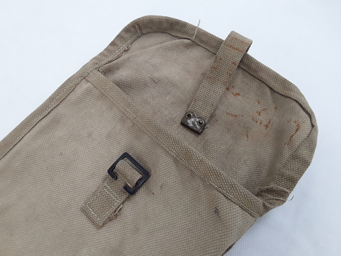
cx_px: 170
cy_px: 128
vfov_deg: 51.4
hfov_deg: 65.3
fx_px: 266
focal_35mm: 27
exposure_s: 1/100
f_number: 1.9
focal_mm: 2.91
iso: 80
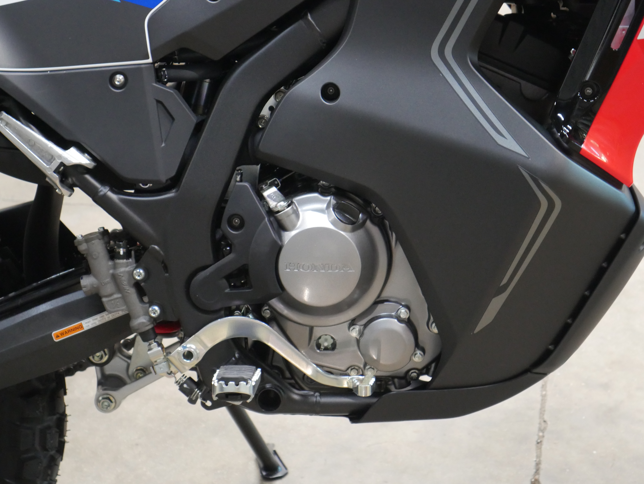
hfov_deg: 23.3
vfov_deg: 17.6
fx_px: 1563
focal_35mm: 84
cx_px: 322
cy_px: 242
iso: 3200
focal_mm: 42
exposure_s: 1/15
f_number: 5.6
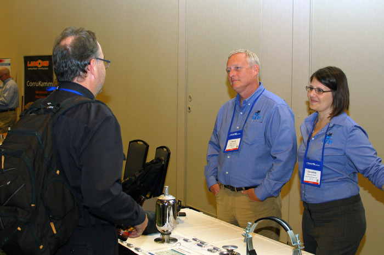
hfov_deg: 37.9
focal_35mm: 52
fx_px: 559
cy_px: 128
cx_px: 192
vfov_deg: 25.7
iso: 400
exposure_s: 1/60
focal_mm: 35
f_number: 4
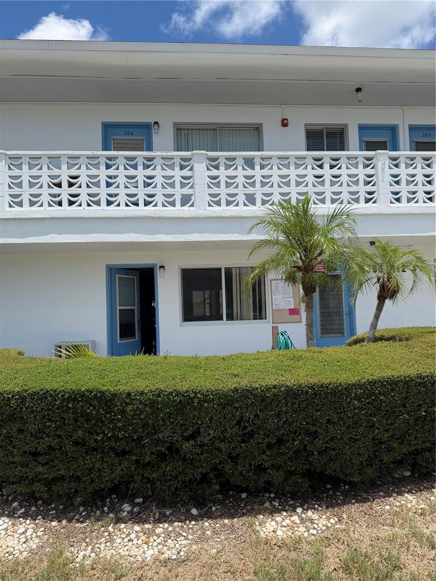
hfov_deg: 56.8
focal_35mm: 24
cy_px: 290
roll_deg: +0.8
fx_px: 403
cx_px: 218
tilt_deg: +2.6
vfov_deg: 71.6
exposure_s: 1/4673
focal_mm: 6.76
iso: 80
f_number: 1.78
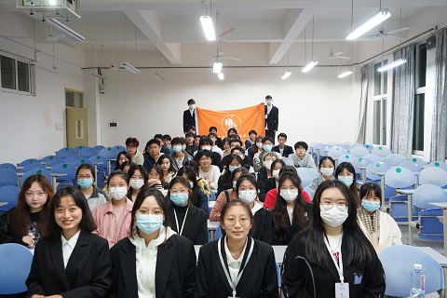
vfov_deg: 42.3
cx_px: 224
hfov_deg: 60.3
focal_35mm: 31
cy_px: 149
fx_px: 385
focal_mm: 31
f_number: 5.6
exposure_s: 1/30
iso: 1600
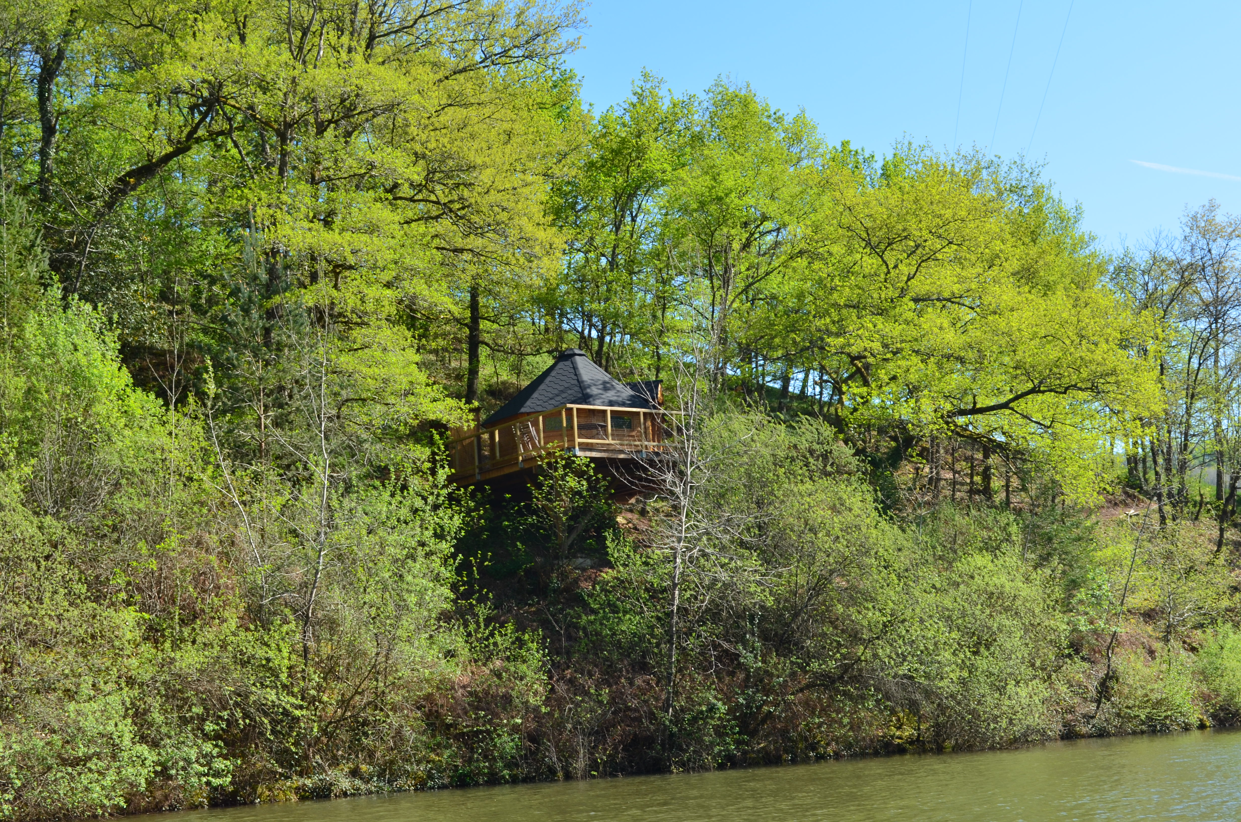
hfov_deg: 37.9
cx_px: 620
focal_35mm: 52
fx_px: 1806
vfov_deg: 25.6
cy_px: 411
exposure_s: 1/125
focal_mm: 35
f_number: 11
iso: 180
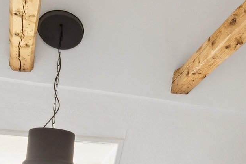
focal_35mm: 72
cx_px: 359
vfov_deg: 18.6
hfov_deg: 23.2
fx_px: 492
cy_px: 151
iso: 200
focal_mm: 10
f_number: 7.1
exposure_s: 1/25
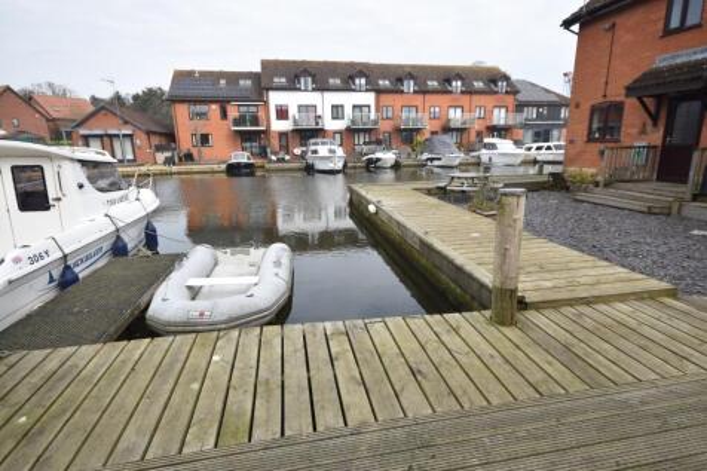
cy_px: 236
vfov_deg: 67.3
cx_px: 354
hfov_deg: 90.0
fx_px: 353
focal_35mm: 18
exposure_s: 1/250
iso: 280
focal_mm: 12
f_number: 8
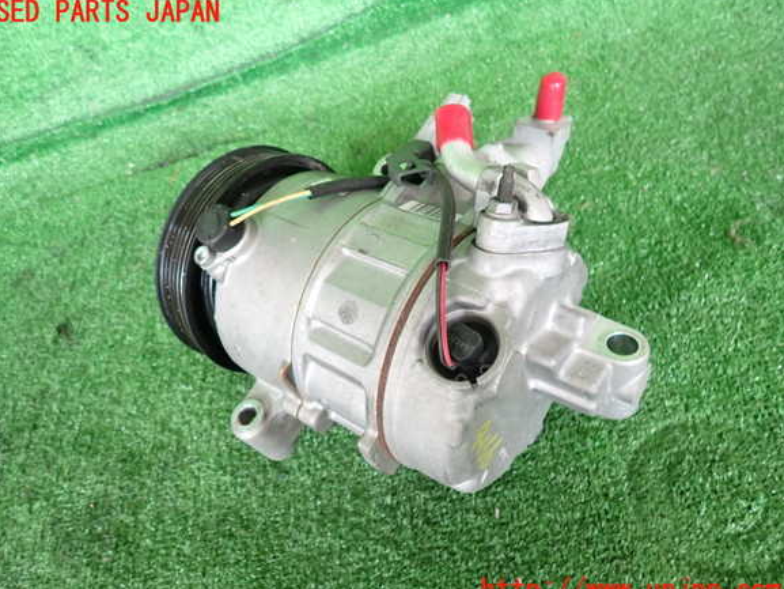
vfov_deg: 53.1
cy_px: 302
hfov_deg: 67.3
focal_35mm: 26
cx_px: 380
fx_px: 589
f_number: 2
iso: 200
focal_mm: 4.5
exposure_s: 1/40
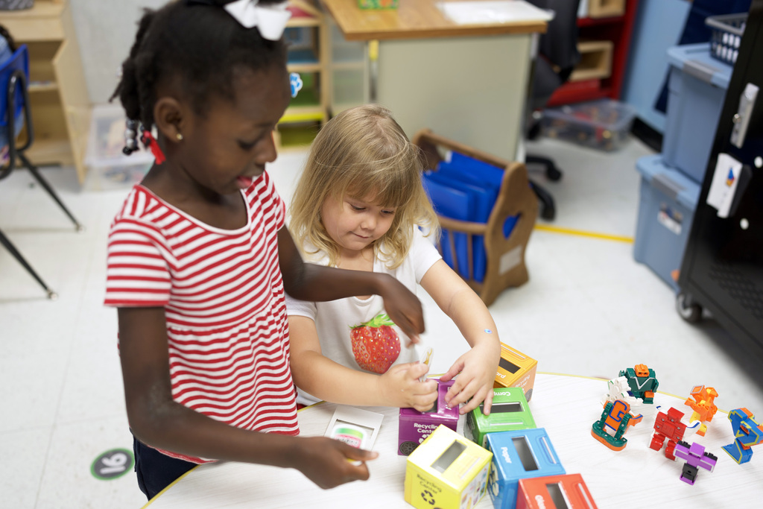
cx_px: 382
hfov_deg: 54.4
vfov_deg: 37.9
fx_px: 742
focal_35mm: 35
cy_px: 254
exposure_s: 1/50
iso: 200
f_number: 2
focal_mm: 35
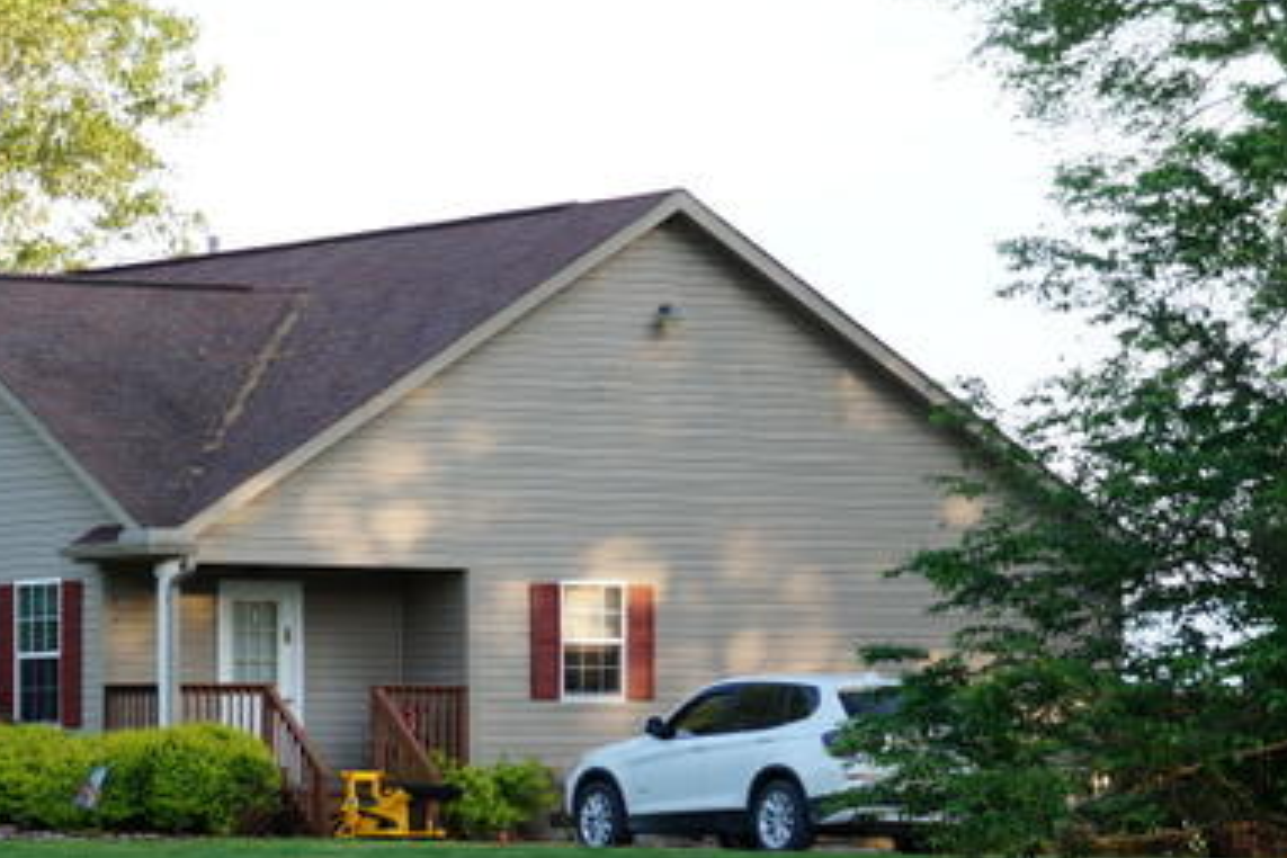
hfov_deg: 11.8
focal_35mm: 173
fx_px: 6186
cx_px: 64
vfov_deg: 7.9
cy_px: 856
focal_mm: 55
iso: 160
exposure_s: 1/100
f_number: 5.6
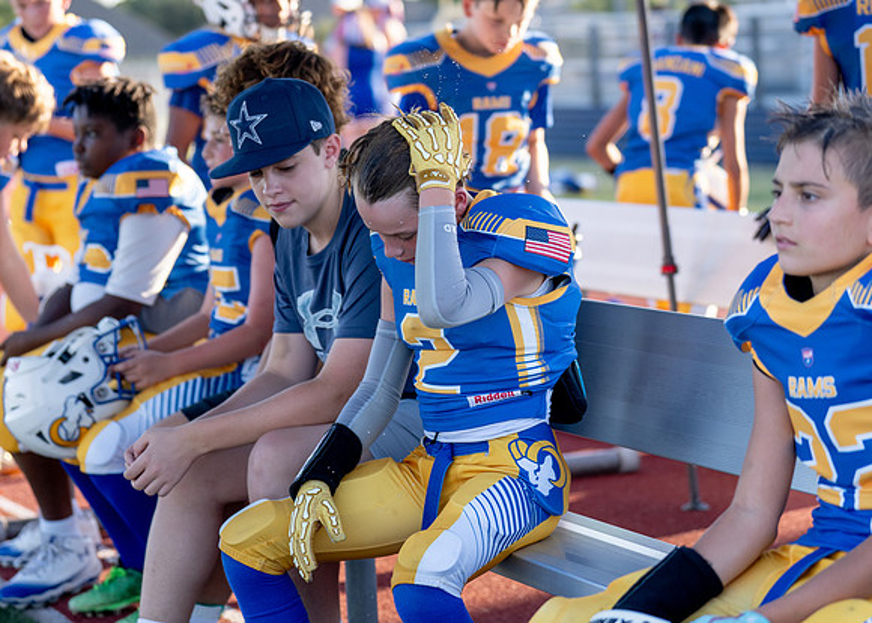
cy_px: 271
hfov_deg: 17.4
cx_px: 378
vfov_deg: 12.5
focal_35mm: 115
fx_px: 2844
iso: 200
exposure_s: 1/1000
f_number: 2.8
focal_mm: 77
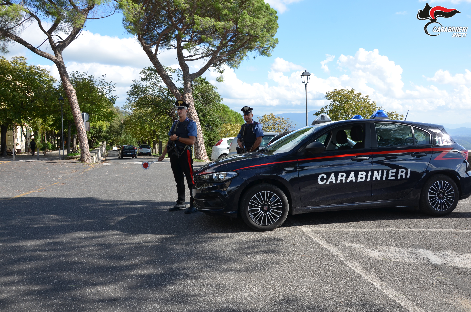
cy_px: 156
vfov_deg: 47.7
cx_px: 236
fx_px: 353
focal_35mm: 27
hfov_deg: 67.5
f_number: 8
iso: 140
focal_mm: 18
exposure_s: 1/250
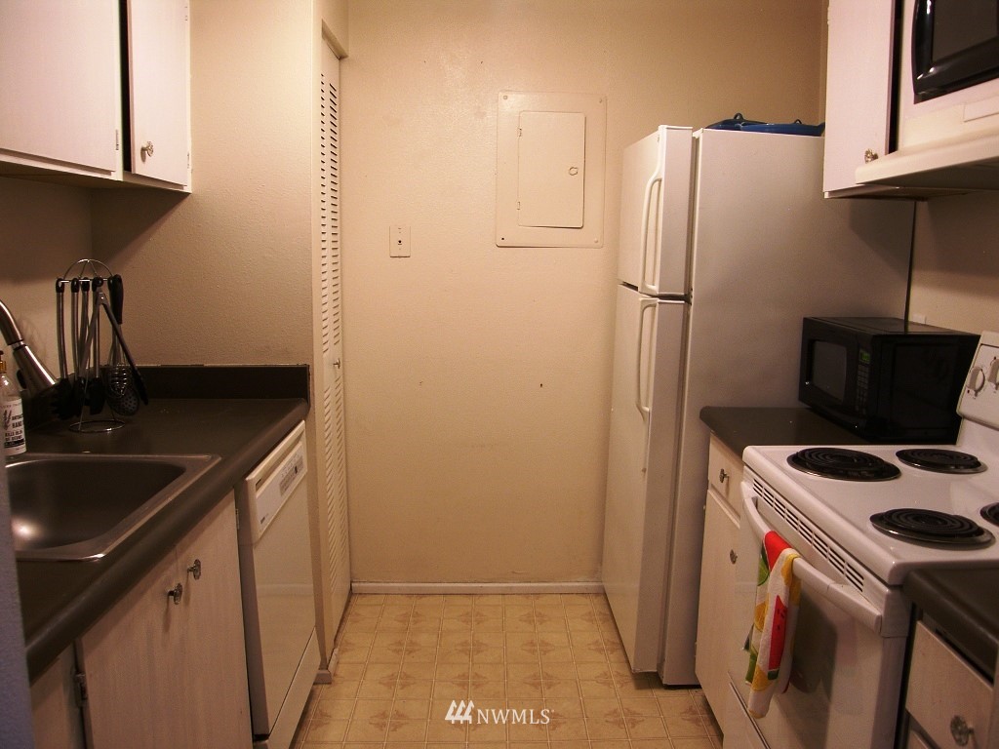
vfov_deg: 49.7
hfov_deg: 63.4
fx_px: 808
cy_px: 374
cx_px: 500
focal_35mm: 28
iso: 100
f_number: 2.2
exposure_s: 1/30
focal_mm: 7.4
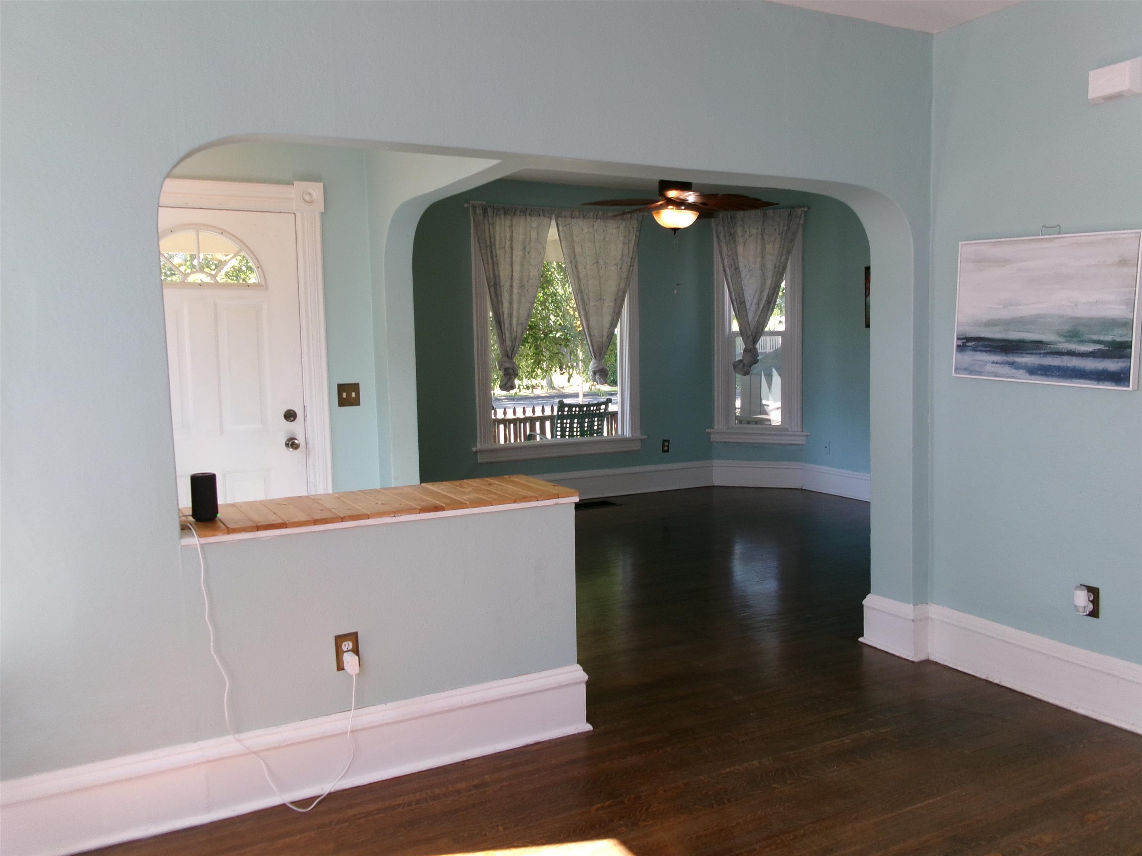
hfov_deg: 63.4
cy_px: 428
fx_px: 924
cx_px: 571
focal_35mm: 28
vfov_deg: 49.7
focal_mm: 5.1
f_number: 3.9
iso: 100
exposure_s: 1/40
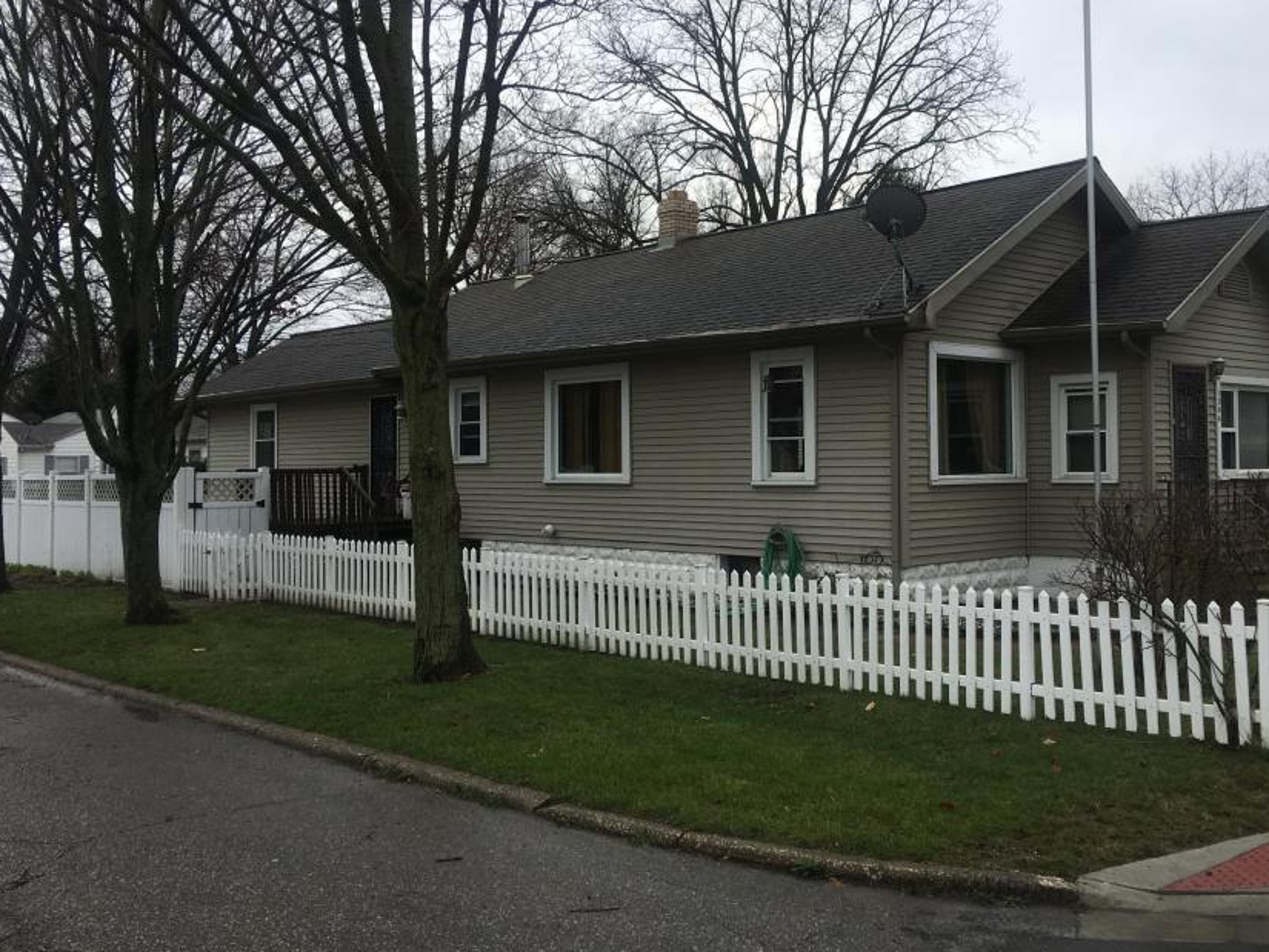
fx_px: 1320
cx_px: 769
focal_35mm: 36
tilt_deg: +1.5
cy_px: 454
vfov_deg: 39.7
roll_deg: -0.3
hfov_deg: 51.0
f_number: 2.2
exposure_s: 1/801
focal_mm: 4.15
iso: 25
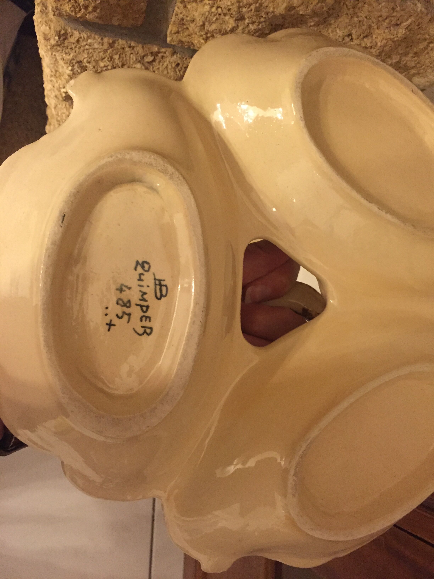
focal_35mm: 29
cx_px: 217
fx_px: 485
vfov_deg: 61.7
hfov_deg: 48.2
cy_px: 290
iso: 250
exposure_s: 1/17
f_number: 2.2
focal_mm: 4.15
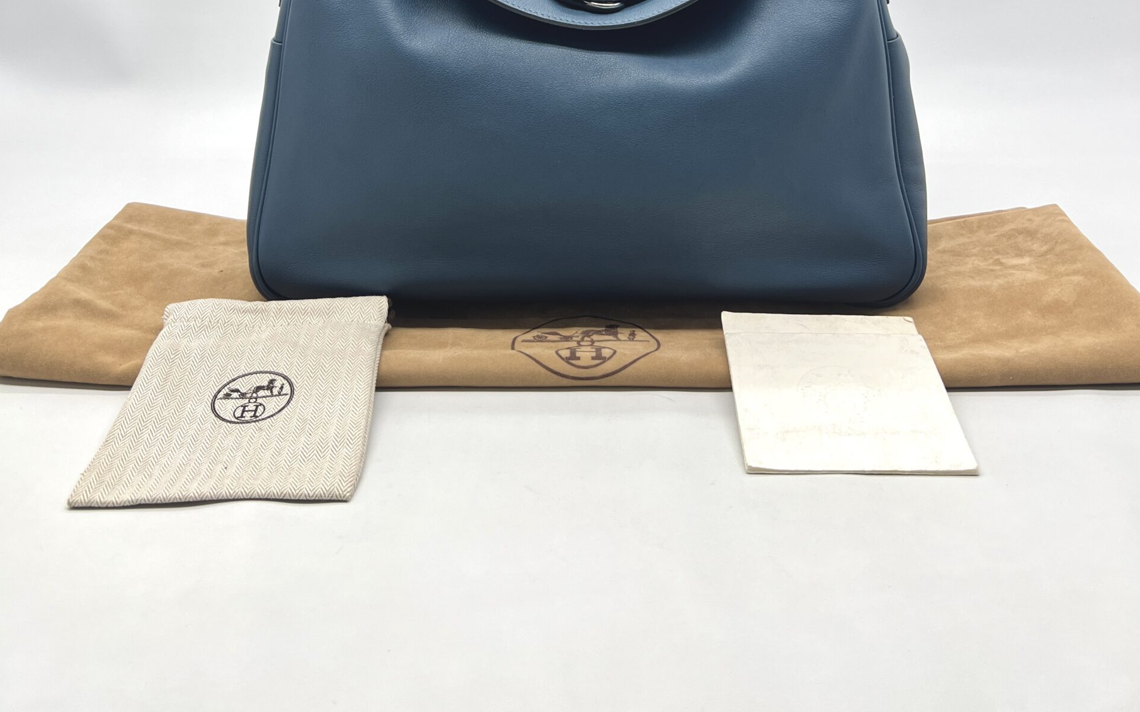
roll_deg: -0.3
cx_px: 571
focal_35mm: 37
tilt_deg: -8.2
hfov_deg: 52.7
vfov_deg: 31.8
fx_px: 1150
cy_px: 2
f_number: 1.5
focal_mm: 5.7
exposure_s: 1/111
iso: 32
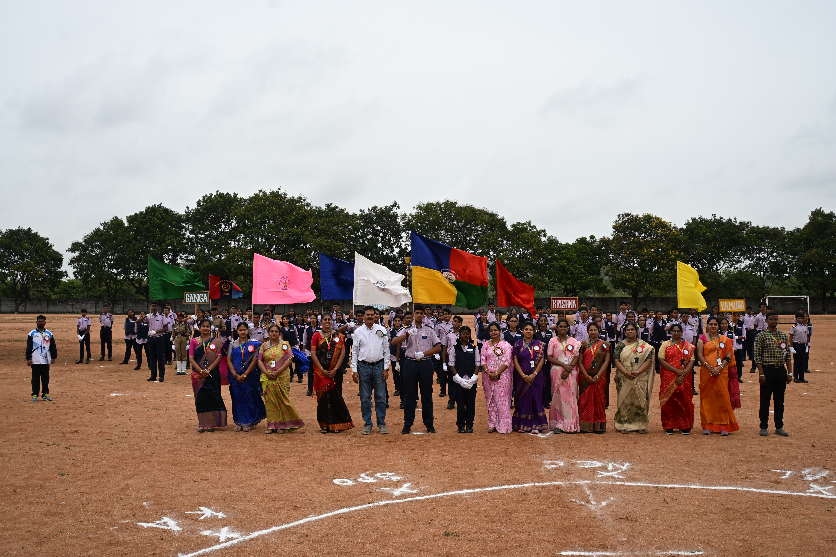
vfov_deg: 29.4
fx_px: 1062
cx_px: 418
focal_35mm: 46
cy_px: 278
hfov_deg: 43.0
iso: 100
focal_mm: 30.5
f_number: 9
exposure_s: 1/320
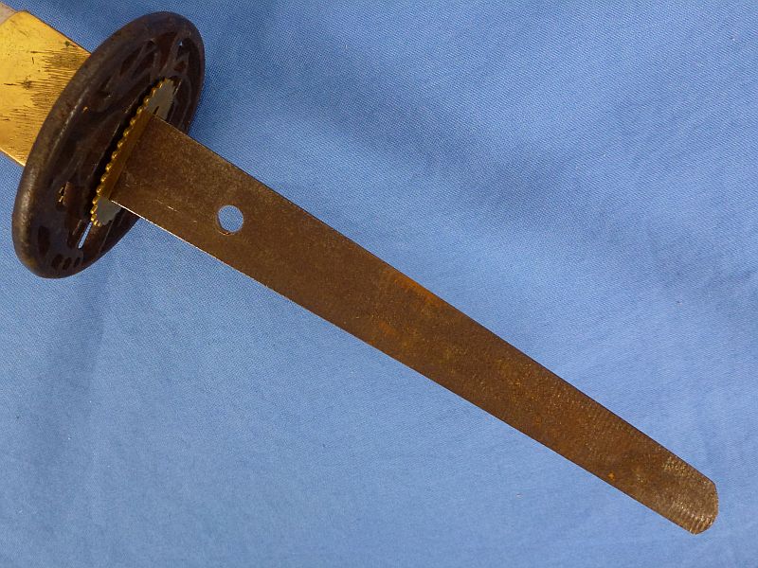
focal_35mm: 38
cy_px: 284
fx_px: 832
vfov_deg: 37.7
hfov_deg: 49.0
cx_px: 379
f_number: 3.8
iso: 250
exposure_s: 1/80
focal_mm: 6.8
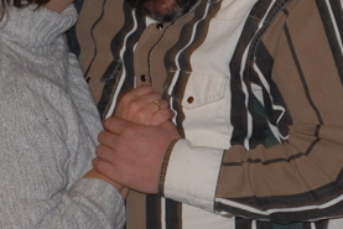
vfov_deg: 4.5
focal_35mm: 303
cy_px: 2
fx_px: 2888
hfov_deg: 6.8
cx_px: 105
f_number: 4
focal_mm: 70
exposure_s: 1/15
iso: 200
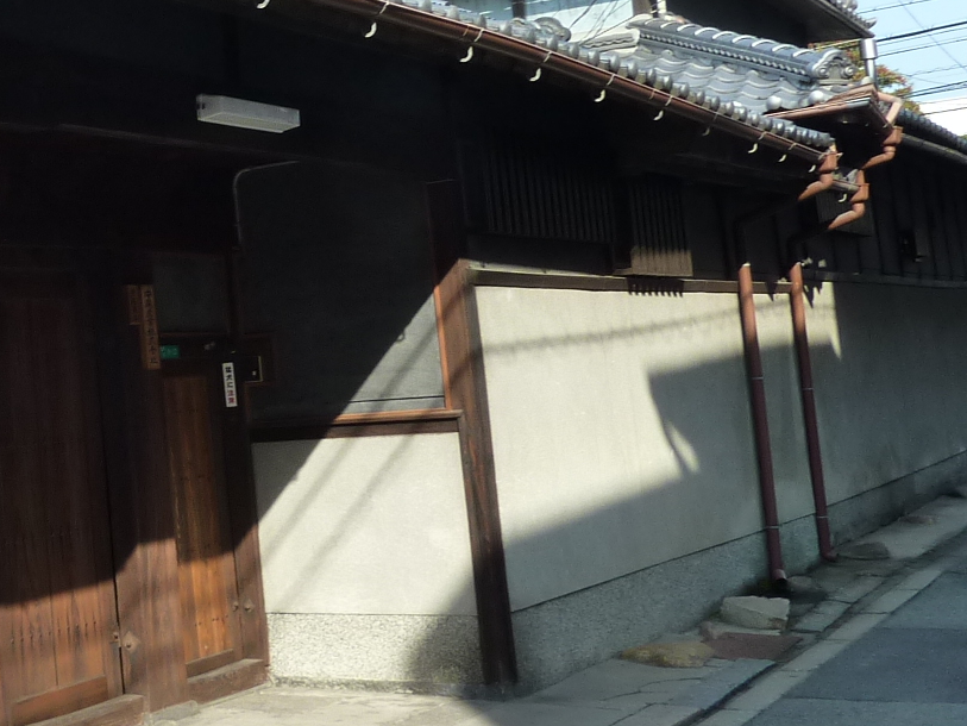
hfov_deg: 29.1
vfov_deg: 23.1
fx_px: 1760
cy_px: 179
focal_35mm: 63
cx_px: 39
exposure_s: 1/320
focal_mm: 4.1
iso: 125
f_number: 4
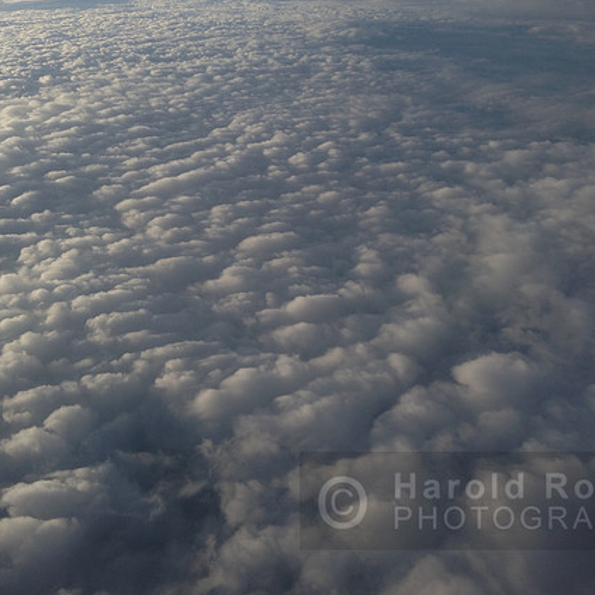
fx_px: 778
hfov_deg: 41.9
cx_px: 300
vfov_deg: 41.9
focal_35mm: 40
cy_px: 292
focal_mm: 4.13
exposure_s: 1/935
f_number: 2.4
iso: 50
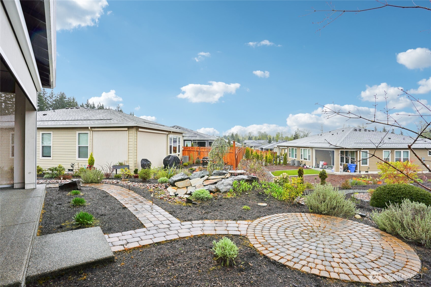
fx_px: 203
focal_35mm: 17
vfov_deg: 70.4
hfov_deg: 93.3
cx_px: 216
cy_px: 144
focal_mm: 17
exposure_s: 1/125
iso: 160
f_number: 8
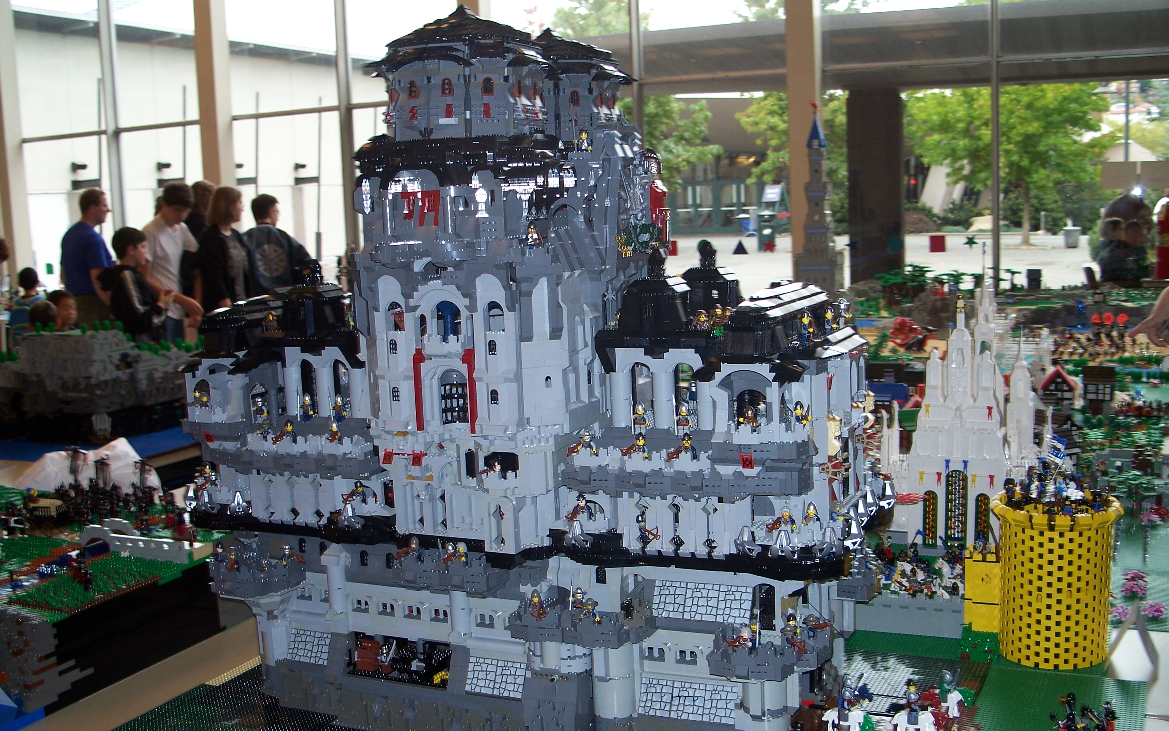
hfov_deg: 49.3
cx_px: 580
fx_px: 1274
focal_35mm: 40
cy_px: 424
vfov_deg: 31.9
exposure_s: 1/60
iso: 80
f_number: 2.8
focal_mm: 7.8
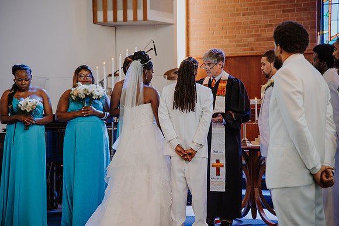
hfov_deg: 17.1
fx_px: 1130
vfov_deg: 11.4
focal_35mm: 120
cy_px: 113
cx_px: 170
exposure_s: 1/125
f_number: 4
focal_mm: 120
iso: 900
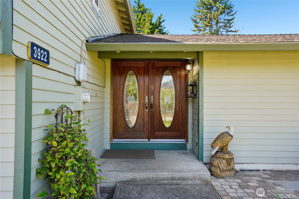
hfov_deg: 65.5
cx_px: 150
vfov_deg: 46.4
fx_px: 233
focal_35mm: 28
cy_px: 100
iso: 640
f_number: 8
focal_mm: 28
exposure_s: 1/125
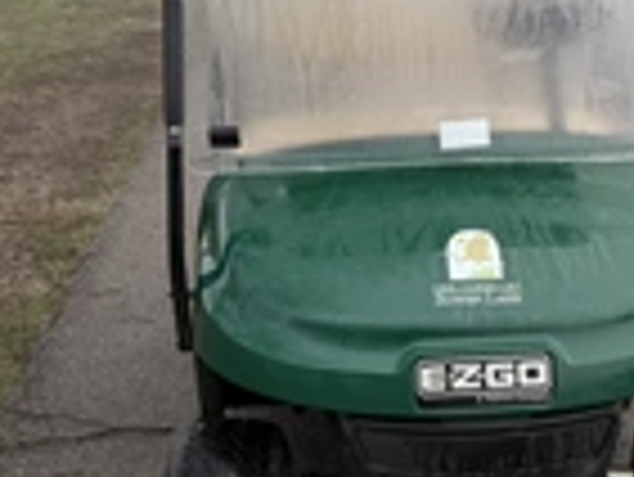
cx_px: 427
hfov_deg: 28.3
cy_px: 162
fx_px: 1246
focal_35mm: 68
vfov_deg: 21.6
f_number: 1.78
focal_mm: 6.76
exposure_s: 1/184
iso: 64
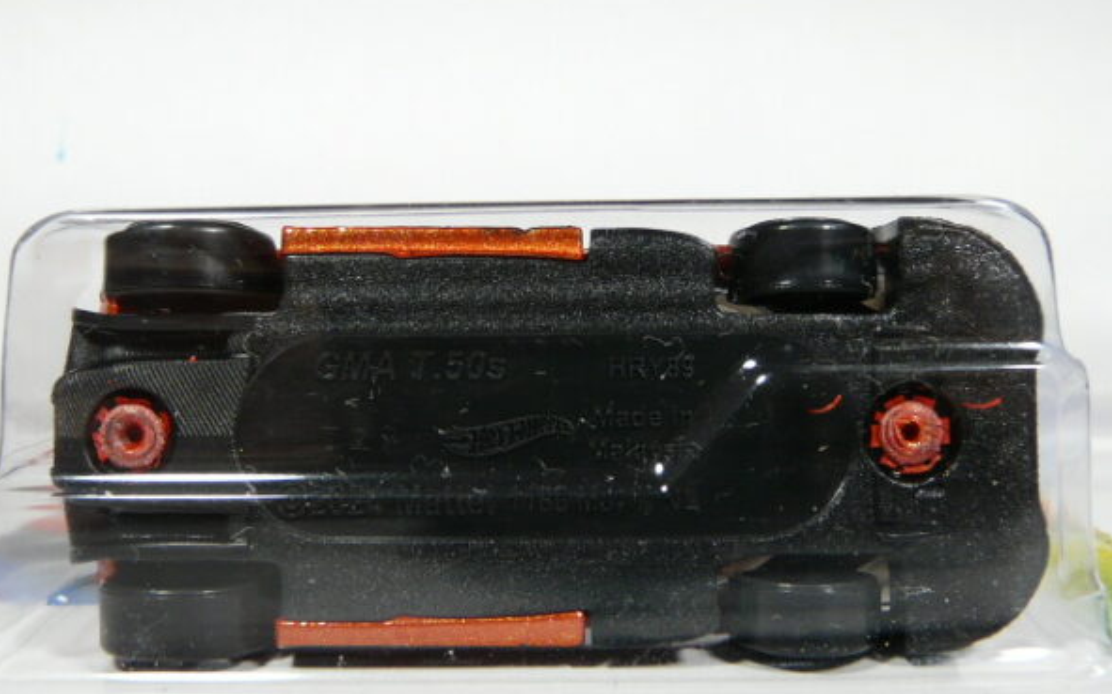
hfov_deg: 47.2
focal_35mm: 42
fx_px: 1272
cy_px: 337
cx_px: 551
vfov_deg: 30.5
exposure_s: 1/50
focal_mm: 4.6
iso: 100
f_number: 2.8
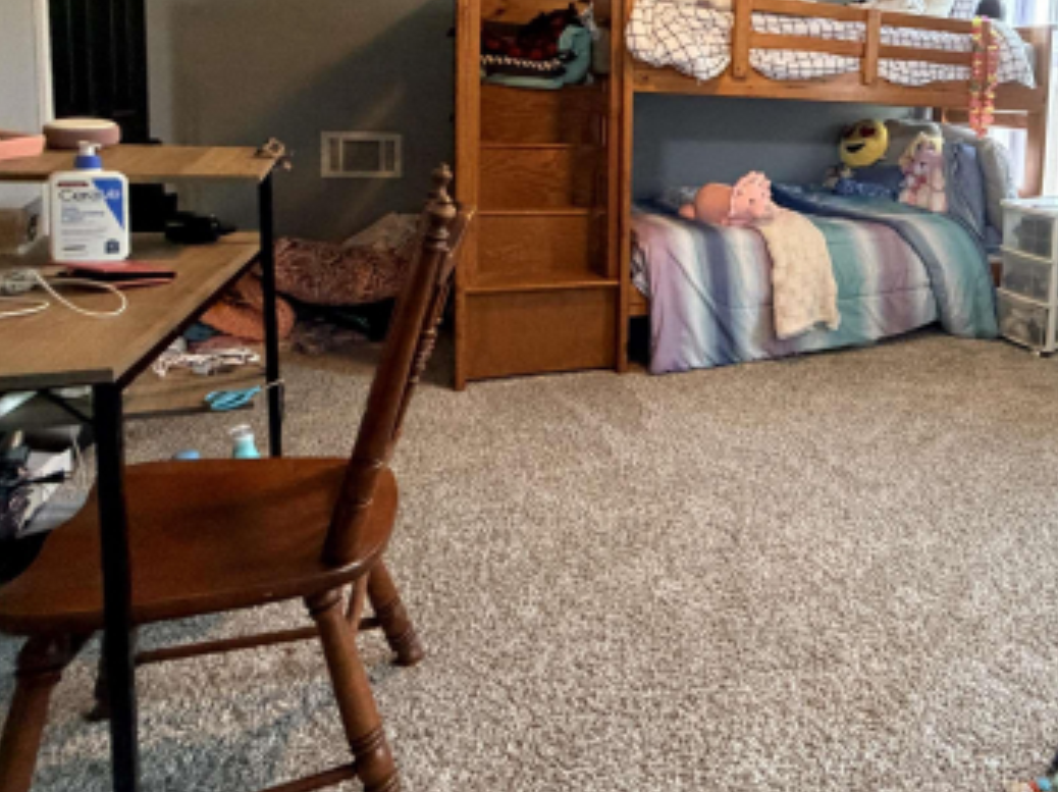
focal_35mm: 27
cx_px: 894
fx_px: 825
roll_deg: -3.2
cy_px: 190
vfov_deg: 49.1
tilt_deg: -5.7
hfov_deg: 58.5
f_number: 2.2
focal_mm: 2.22
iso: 640
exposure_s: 1/60
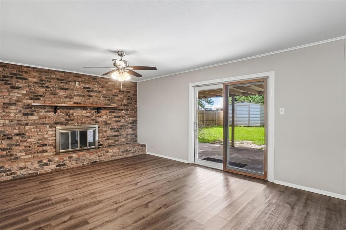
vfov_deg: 77.3
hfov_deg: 100.4
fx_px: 144
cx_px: 173
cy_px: 115
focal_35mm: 15
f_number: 8
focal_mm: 10
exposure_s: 1/20
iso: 400
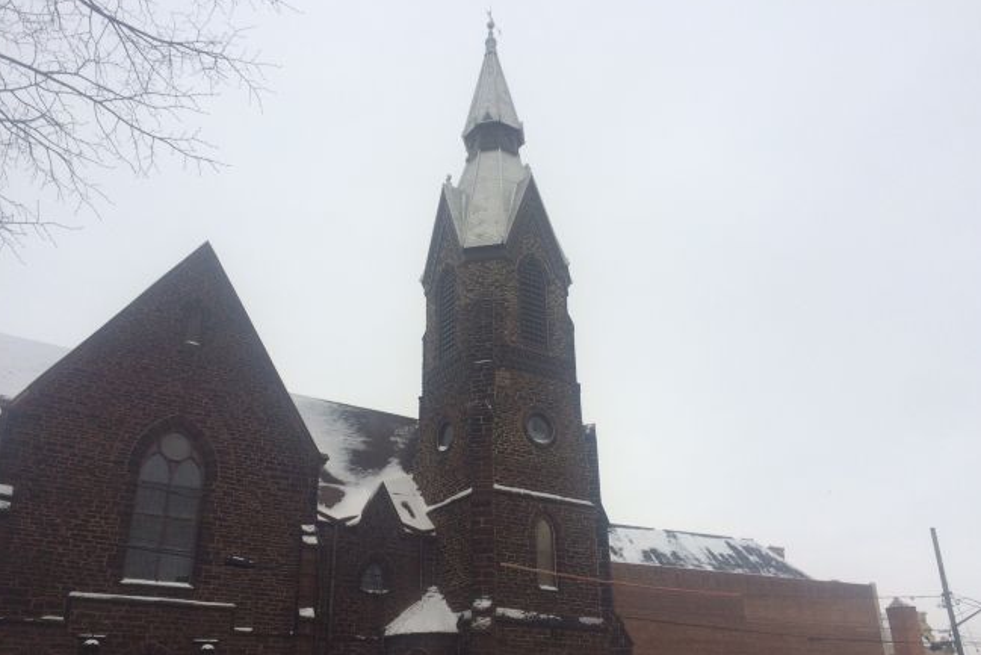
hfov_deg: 60.3
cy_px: 360
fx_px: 845
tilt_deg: +22.6
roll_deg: +1.7
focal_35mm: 31
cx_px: 489
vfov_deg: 42.3
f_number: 2.2
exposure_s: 1/432
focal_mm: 4.15
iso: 32
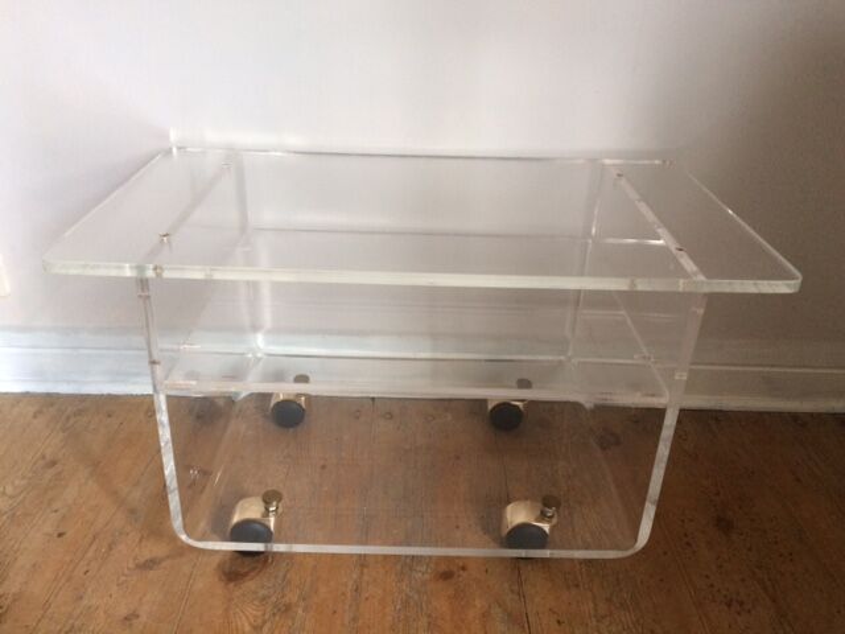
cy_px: 317
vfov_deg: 48.2
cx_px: 422
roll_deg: -0.6
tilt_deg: -27.3
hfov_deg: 61.7
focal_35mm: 29
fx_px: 708
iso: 160
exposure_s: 1/33
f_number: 2.2
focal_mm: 4.15
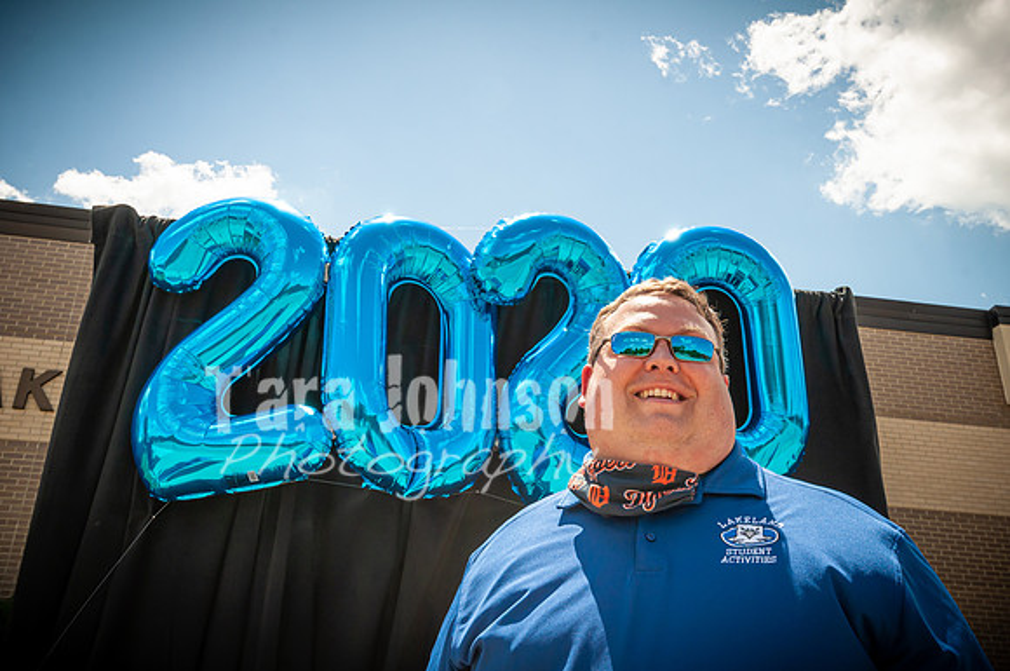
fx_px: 925
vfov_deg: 39.9
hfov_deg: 57.3
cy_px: 336
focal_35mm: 33
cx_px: 505
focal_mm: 22
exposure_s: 1/400
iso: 200
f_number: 10
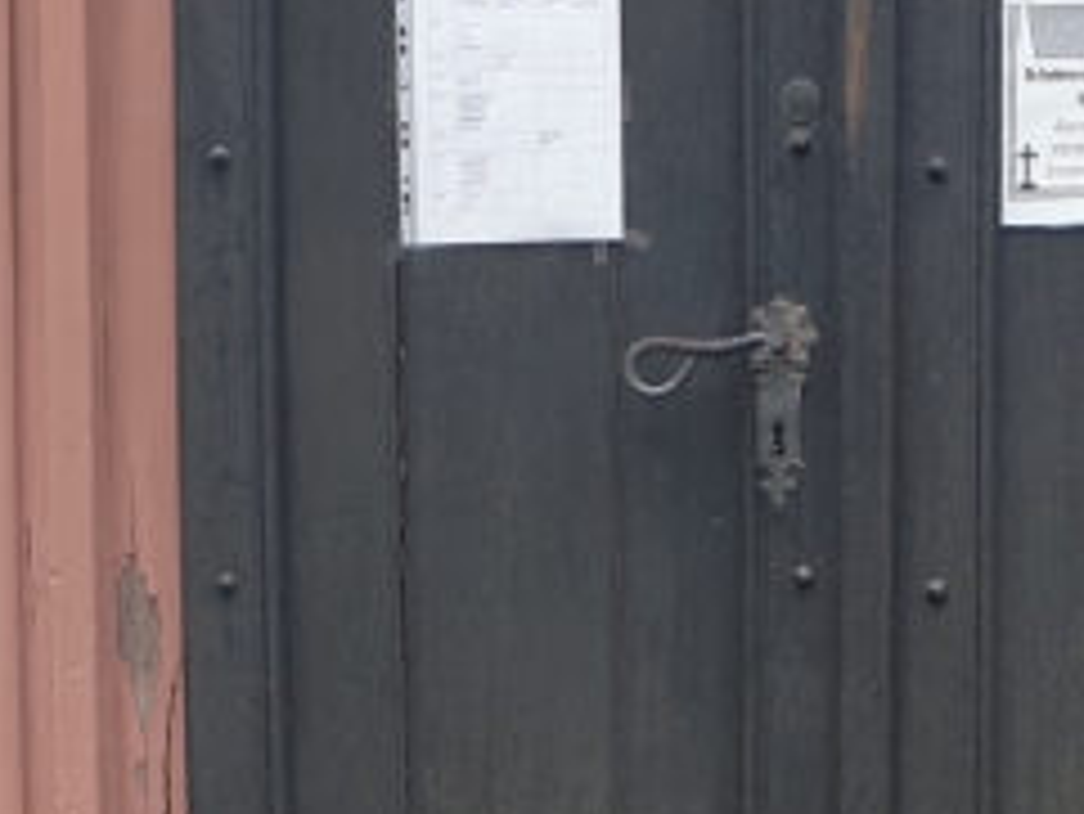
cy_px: 913
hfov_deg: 27.7
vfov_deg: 20.3
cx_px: 841
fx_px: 2162
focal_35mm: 69
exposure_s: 1/213
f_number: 2.4
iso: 50
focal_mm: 4.3
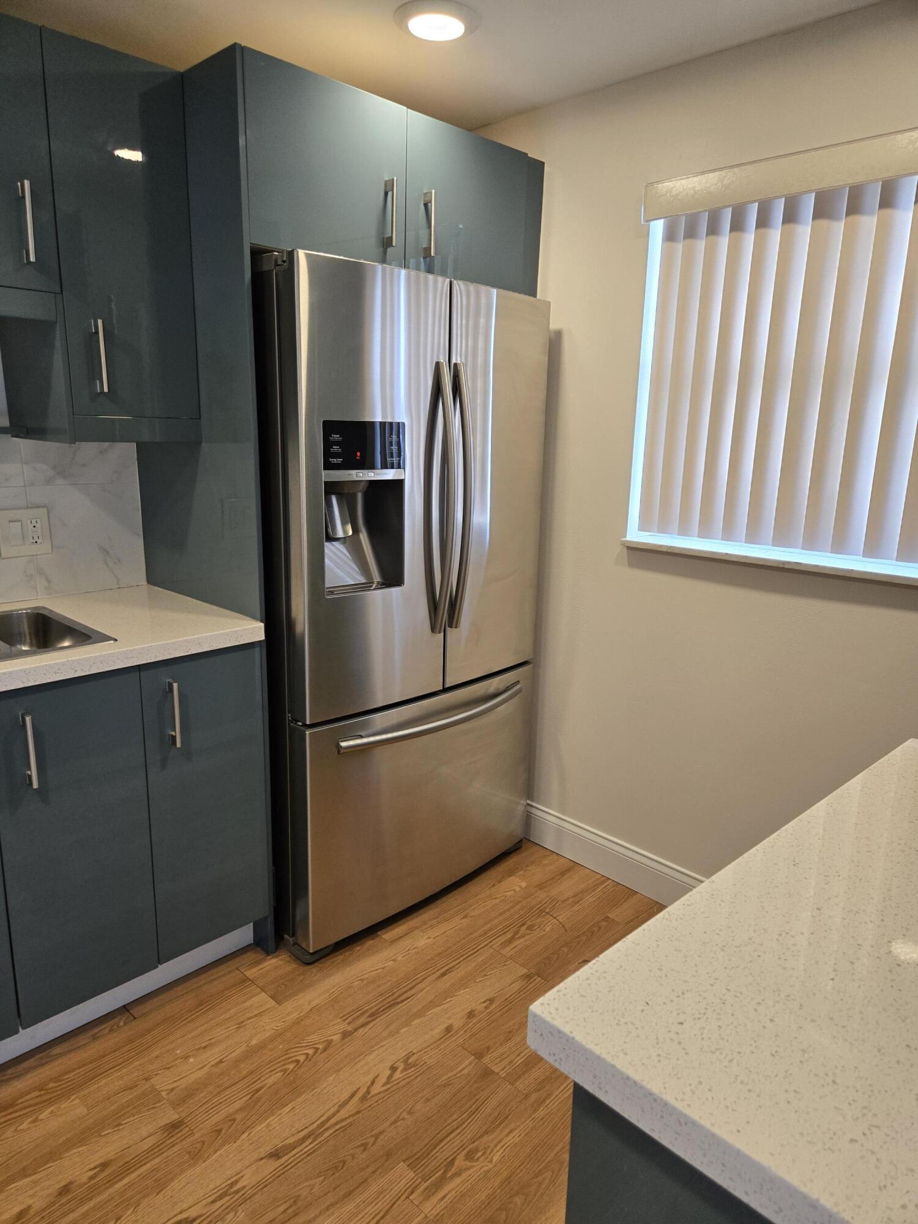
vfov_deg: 73.9
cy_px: 612
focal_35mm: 23
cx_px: 459
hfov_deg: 58.9
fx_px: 813
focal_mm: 5.4
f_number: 1.8
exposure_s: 1/120
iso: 160
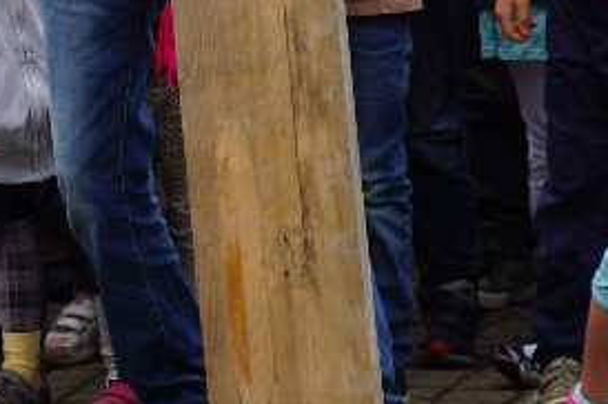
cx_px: -475
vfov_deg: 2.3
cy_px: -162
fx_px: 9986
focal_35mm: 592
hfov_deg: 3.5
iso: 100
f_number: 6.3
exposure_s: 1/160
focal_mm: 90
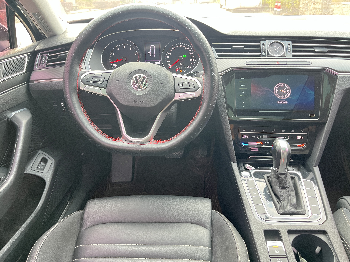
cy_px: 131
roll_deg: +1.6
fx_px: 263
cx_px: 175
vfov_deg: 53.1
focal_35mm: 26
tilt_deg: -24.0
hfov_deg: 67.3
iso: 160
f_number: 1.6
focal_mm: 5.1
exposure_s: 1/60
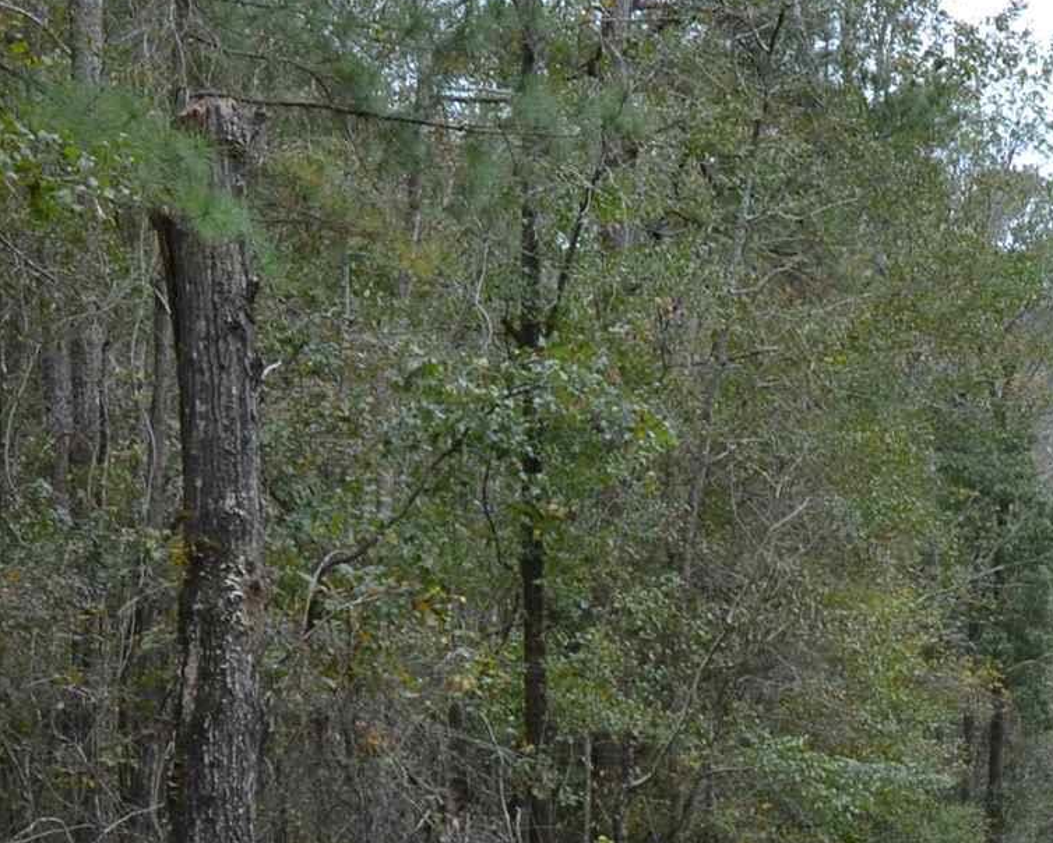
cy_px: 990
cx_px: 1003
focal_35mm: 109
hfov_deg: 17.3
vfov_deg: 13.8
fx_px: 3396
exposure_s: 1/125
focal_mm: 19
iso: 140
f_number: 5.6
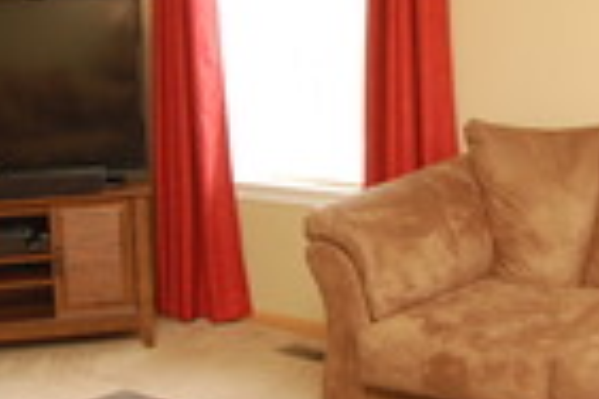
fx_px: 1131
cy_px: 68
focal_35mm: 68
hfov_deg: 29.5
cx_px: 395
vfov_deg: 19.8
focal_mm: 10
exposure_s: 1/60
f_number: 4
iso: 400
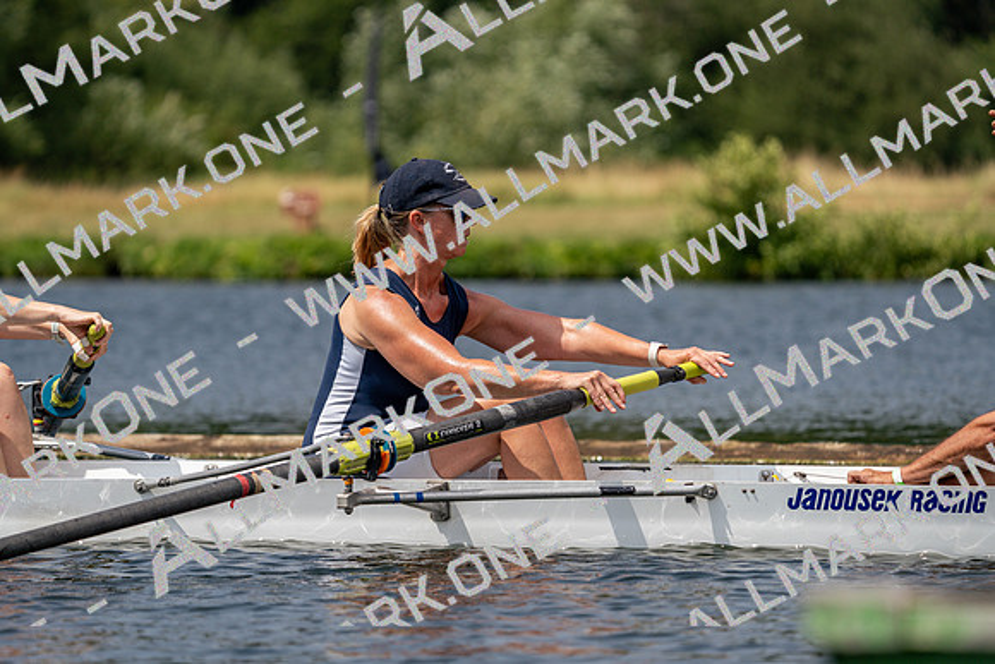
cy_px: 332
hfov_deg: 6.9
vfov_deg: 4.6
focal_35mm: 298
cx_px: 498
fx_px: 8238
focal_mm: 298
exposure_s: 1/1600
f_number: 5.6
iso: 160
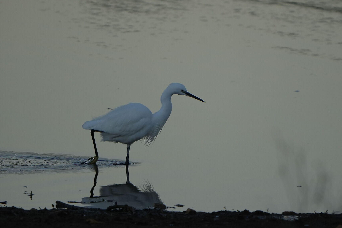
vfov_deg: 1.1
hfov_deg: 1.6
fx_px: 11943
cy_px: 121
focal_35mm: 1257
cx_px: 161
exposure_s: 1/500
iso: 500
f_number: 6.3
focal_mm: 600
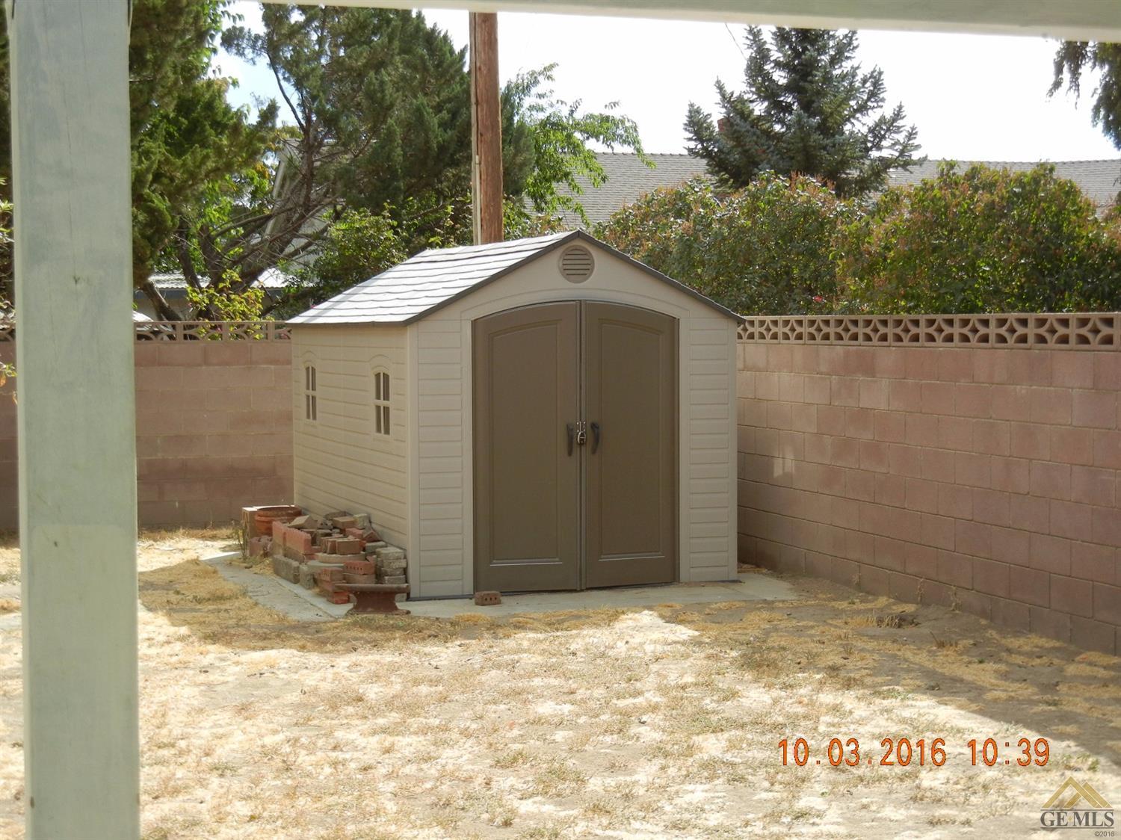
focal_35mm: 59
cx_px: 560
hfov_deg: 32.7
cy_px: 420
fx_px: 1910
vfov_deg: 24.8
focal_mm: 10.6
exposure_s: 1/572
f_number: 4
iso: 160
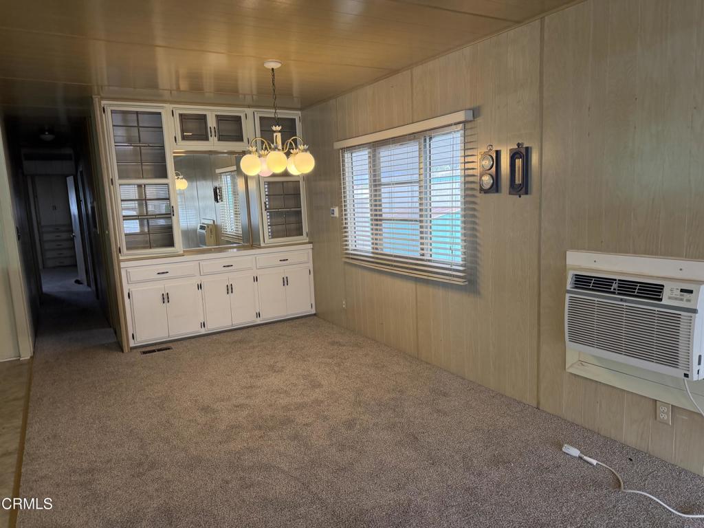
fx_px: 488
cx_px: 352
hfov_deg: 71.6
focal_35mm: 24
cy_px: 264
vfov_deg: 56.8
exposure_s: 1/206
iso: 200
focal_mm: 6.76
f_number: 1.78
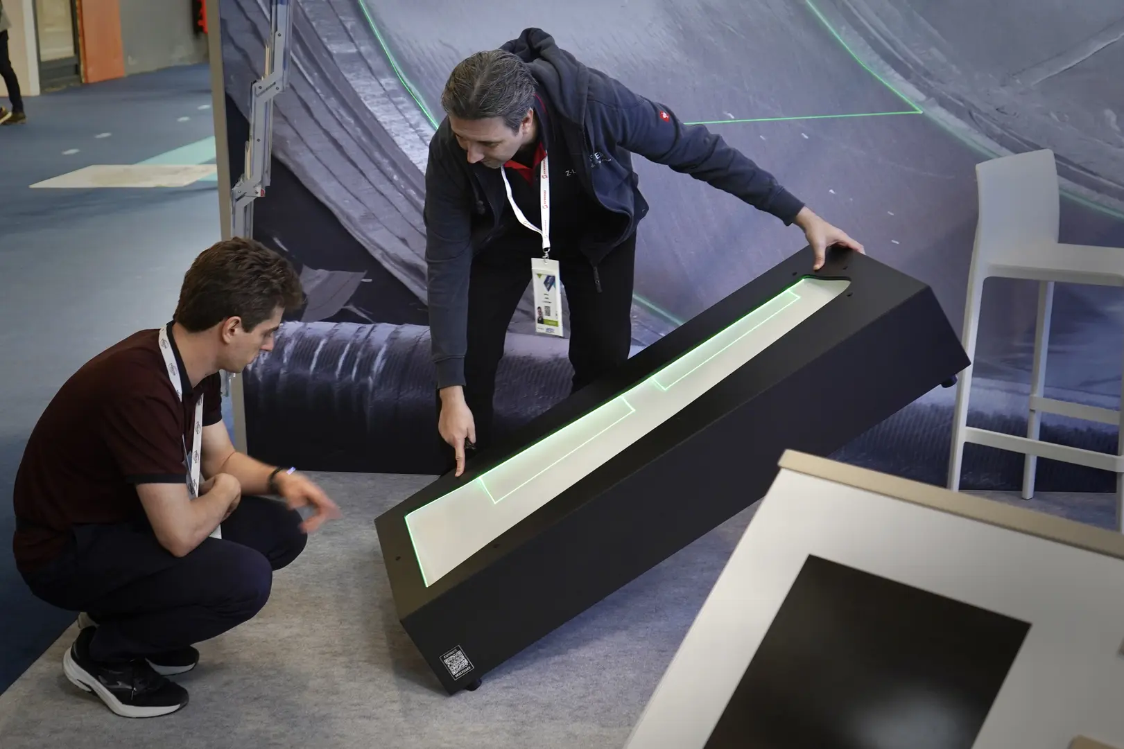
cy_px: 374
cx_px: 562
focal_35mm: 39
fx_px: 1218
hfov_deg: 49.5
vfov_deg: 34.2
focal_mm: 39
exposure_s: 1/40
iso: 640
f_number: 4
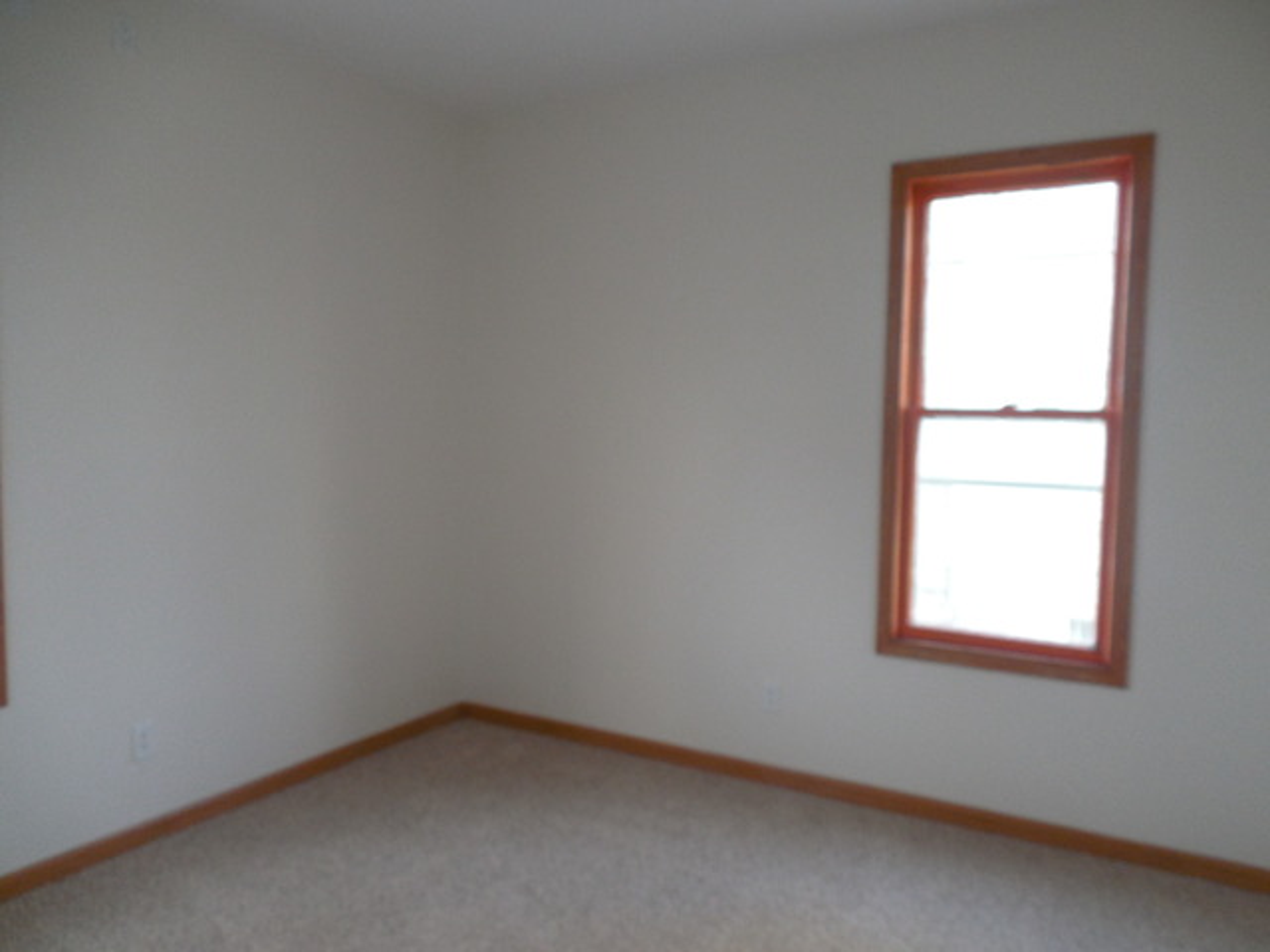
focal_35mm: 25
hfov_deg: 69.4
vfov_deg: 54.9
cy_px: 476
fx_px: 917
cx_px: 635
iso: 250
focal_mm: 4.5
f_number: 3.3
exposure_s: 1/30
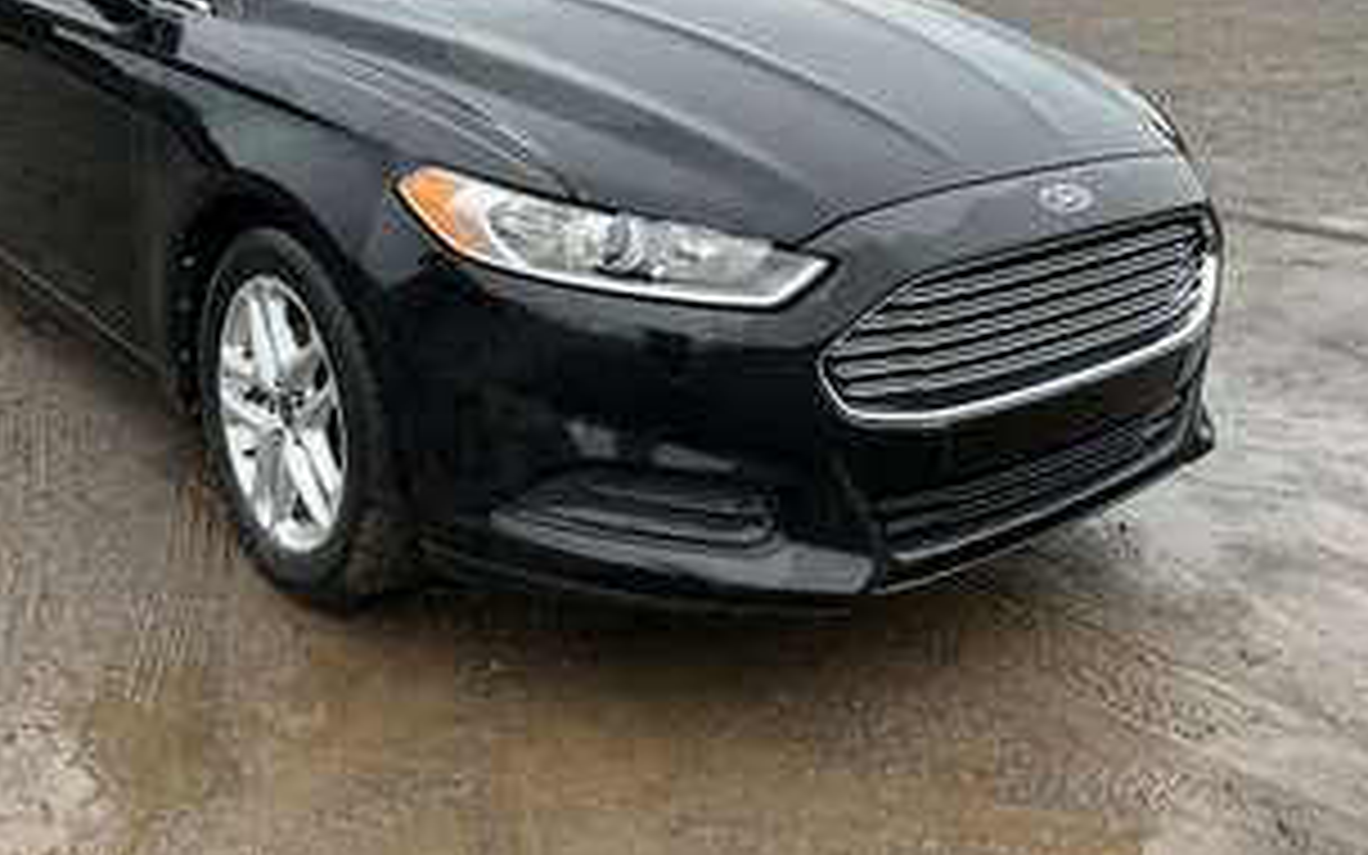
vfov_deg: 32.0
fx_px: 1454
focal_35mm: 39
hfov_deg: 50.1
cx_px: 562
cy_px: 189
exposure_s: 1/898
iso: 25
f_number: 1.8
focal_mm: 3
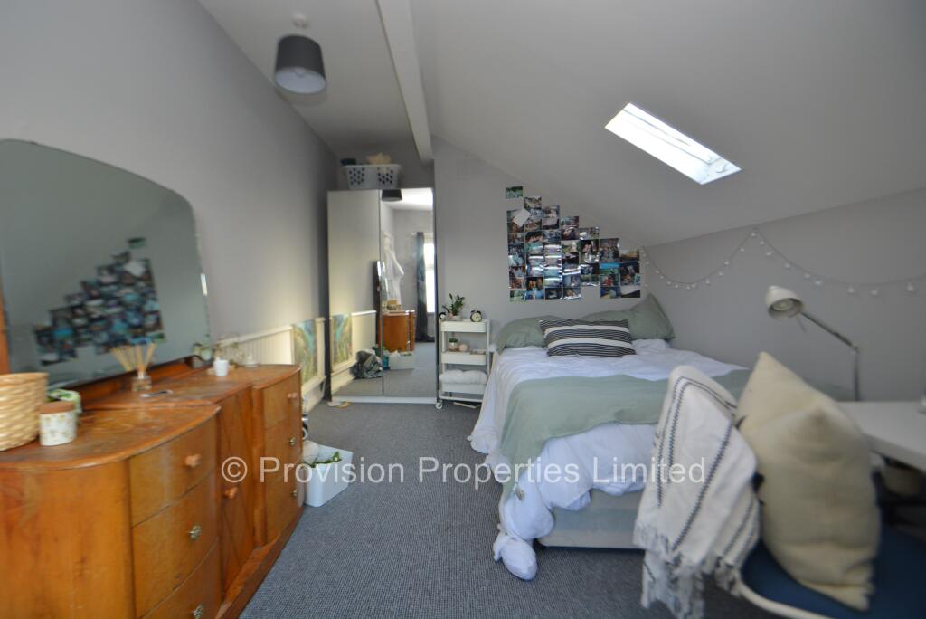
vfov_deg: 77.4
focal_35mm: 15
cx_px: 463
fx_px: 386
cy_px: 310
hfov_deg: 100.4
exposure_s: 1/90
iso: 400
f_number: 4.8
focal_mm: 10
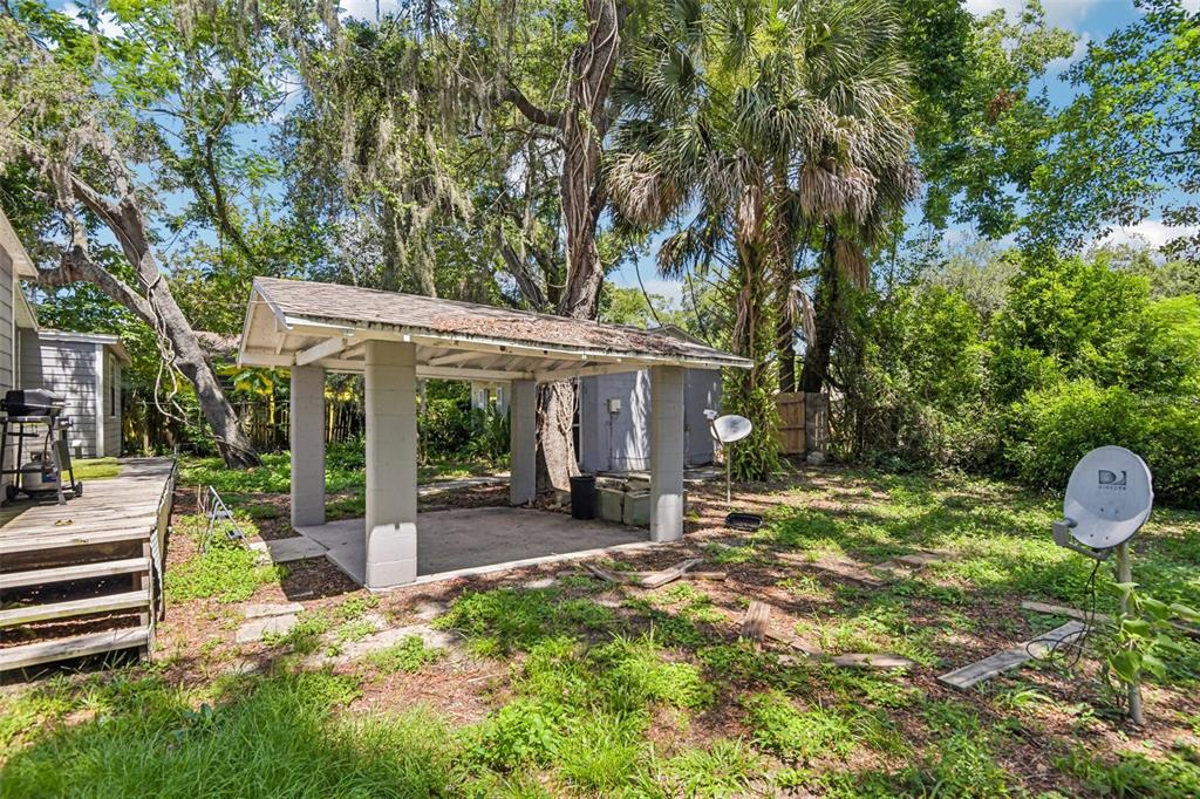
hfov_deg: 96.8
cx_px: 600
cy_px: 400
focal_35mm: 16
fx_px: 533
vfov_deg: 73.7
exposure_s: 1/400
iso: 400
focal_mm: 16
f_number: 8
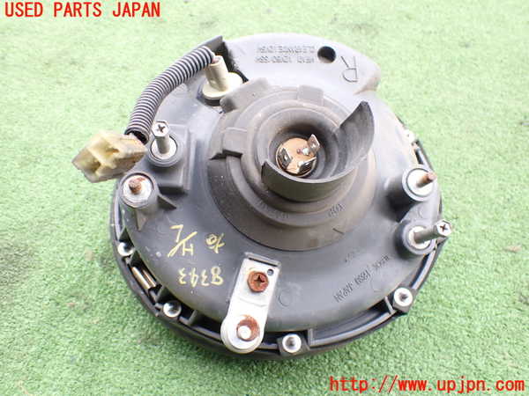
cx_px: 264
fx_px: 489
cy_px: 198
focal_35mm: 32
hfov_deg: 56.8
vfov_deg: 44.2
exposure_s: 1/125
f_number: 2.4
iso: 160
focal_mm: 5.79
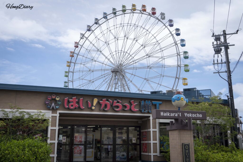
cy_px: 81
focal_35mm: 34
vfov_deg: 38.9
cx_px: 122
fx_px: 230
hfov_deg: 55.8
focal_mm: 34
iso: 100
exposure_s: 1/125
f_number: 11
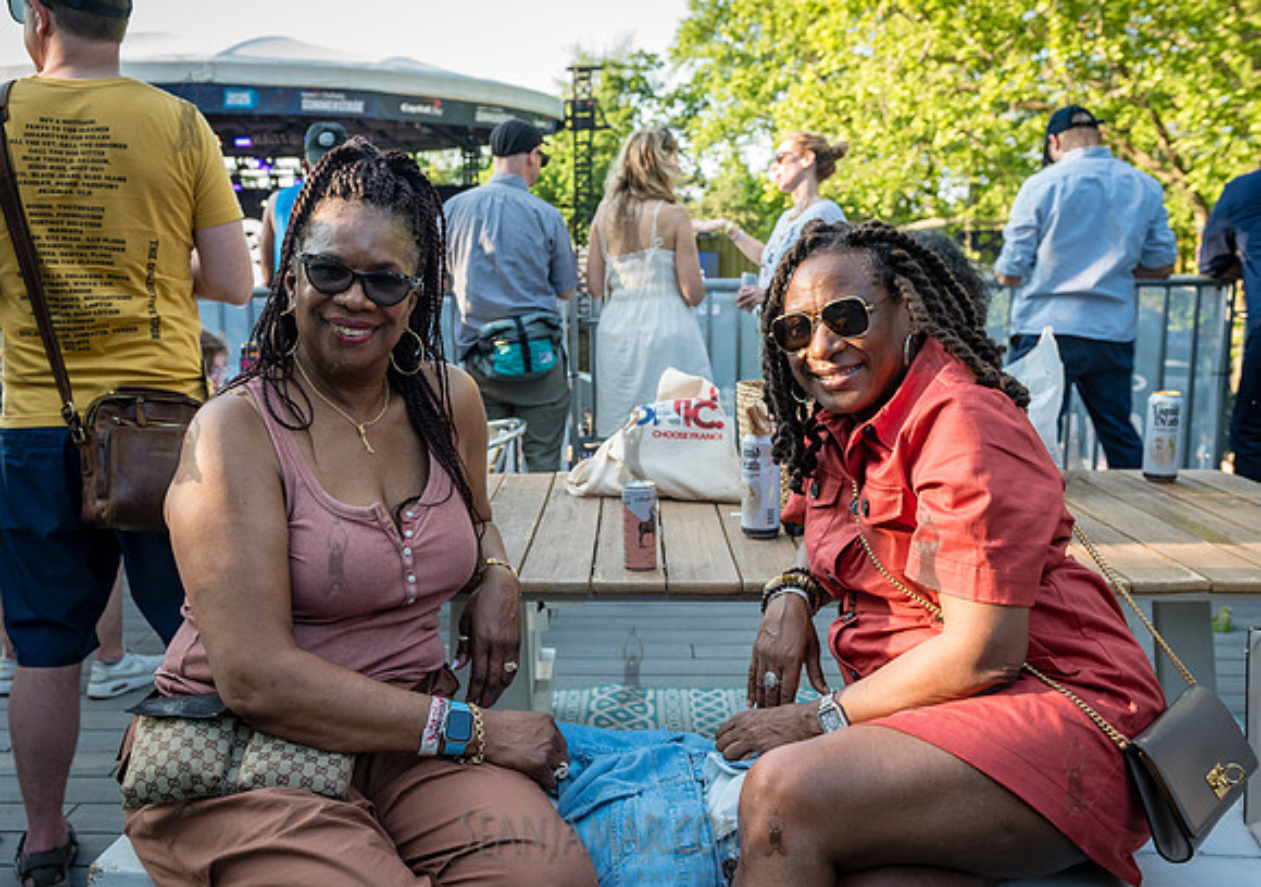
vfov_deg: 42.0
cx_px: 572
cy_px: 454
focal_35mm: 32
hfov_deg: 57.2
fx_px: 1154
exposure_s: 1/500
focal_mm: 26
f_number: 4
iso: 800
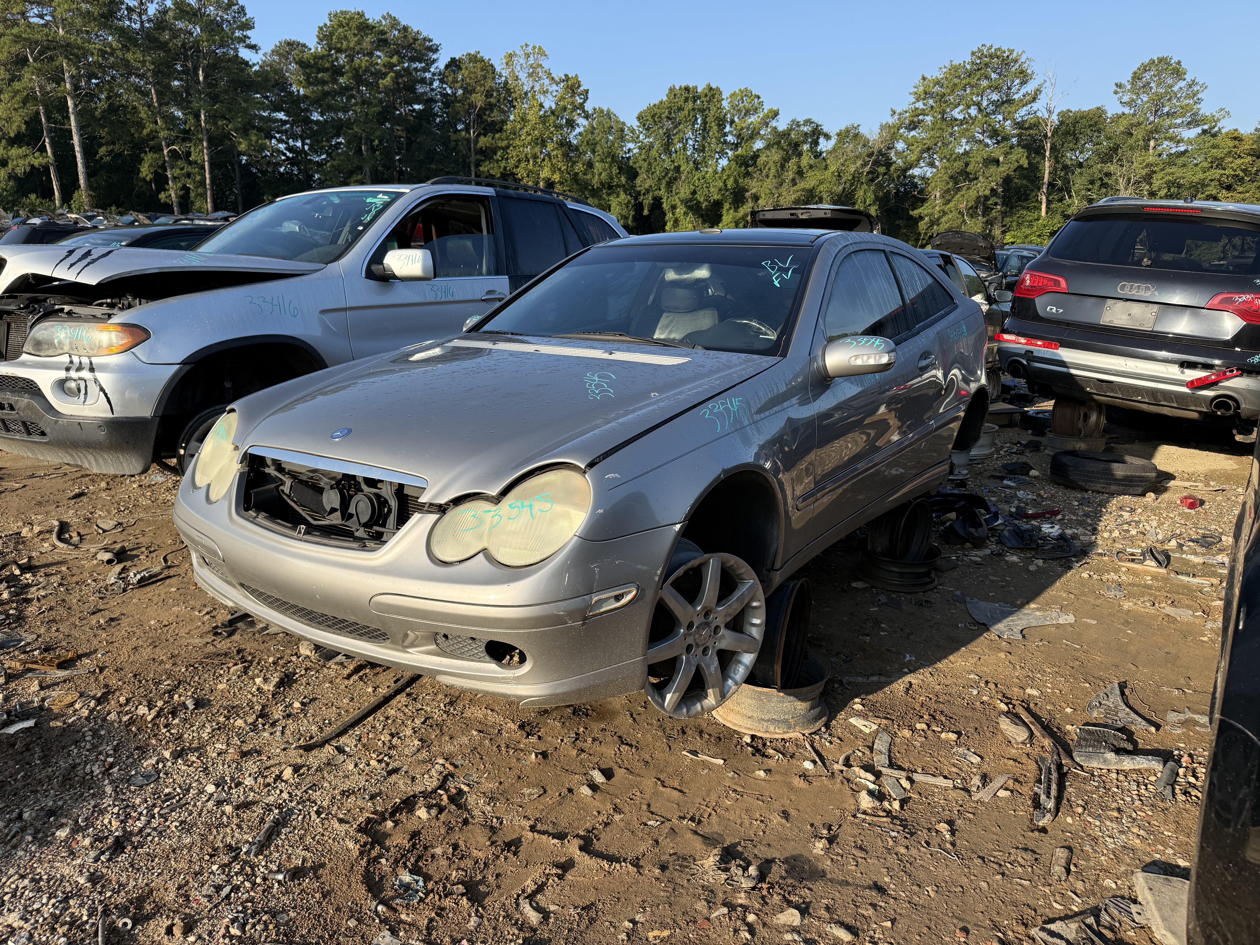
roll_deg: +2.4
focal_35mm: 24
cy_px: 472
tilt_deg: -10.6
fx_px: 874
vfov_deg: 56.8
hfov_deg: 71.6
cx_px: 630
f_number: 1.78
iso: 100
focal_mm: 6.76
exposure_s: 1/2169
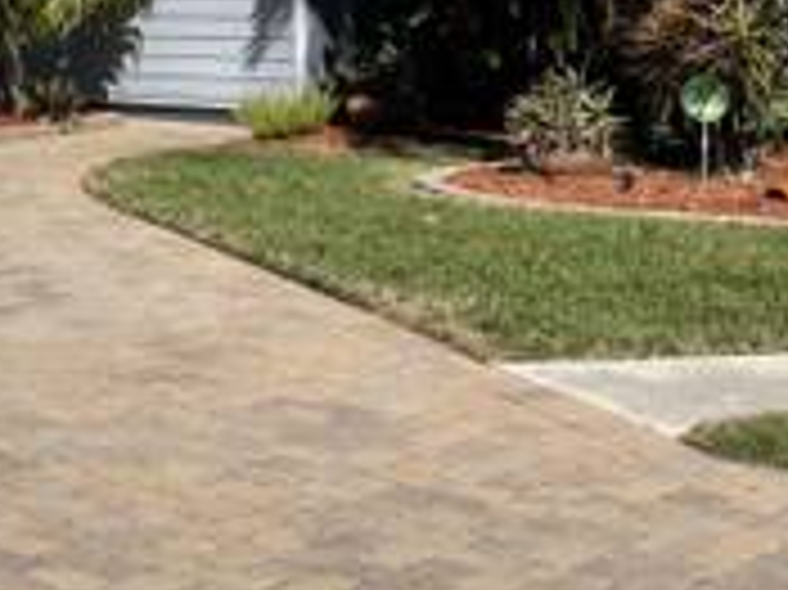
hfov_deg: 19.4
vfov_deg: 15.1
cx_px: -180
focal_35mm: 95
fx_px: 2161
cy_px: -97
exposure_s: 1/4464
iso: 32
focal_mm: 4.2
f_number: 1.6
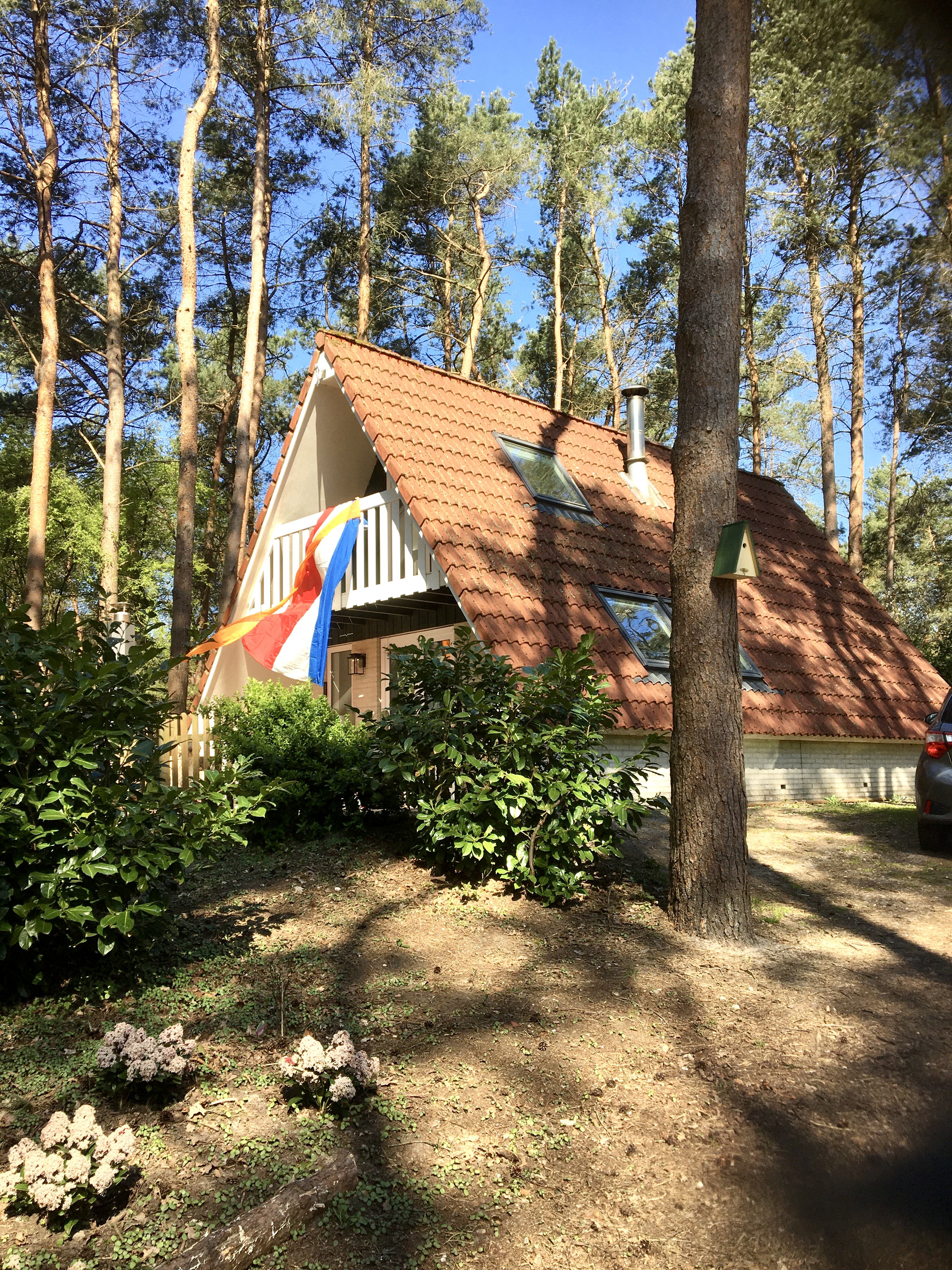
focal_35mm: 29
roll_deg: +0.7
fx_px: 1063
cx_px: 476
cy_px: 635
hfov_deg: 48.2
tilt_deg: +8.2
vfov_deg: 61.7
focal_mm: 4.15
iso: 25
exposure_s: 1/565
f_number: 2.2
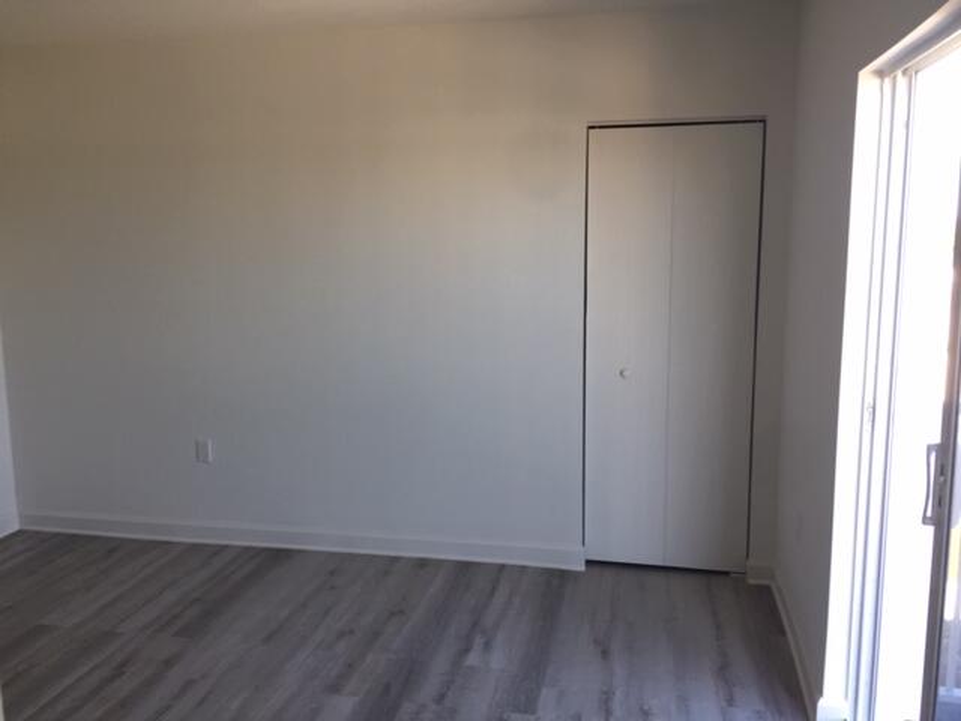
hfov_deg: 61.7
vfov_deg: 48.2
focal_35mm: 29
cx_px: 480
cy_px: 360
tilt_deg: -7.8
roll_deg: -0.1
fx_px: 805
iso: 32
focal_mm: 4.15
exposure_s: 1/60
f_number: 2.2
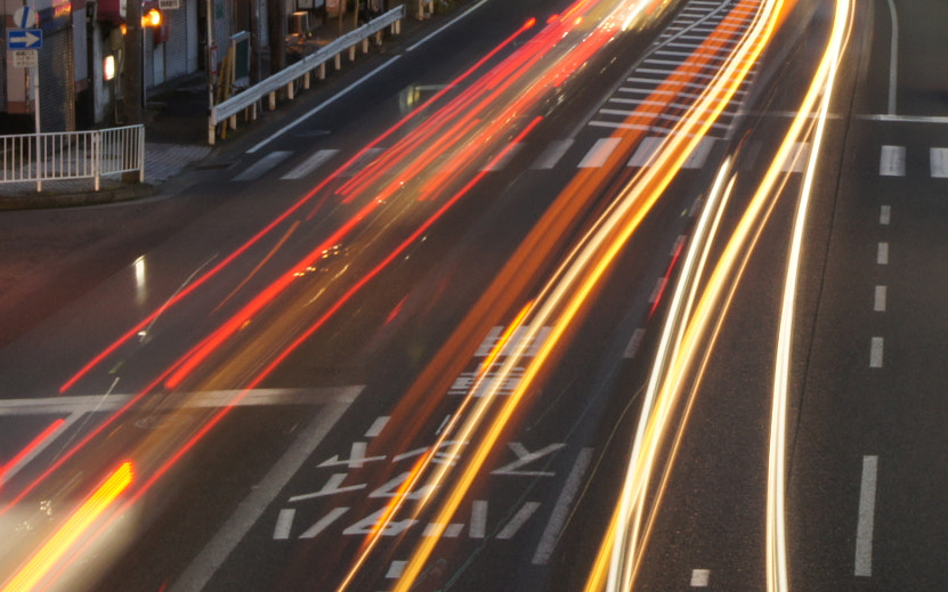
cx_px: 638
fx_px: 3210
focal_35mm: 124
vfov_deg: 10.4
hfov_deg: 16.8
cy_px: -67
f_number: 25
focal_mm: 33
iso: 200
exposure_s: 8
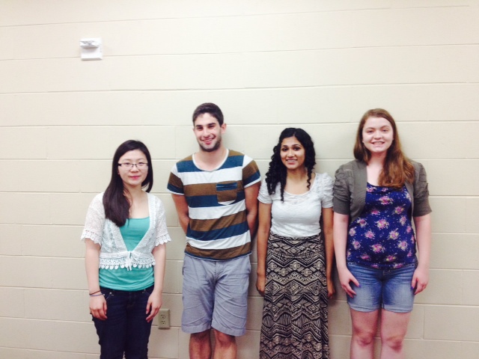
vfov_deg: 40.7
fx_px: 484
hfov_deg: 52.6
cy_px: 180
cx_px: 240
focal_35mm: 35
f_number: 2.4
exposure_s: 1/20
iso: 125
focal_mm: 4.28
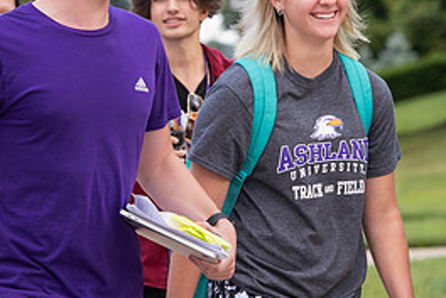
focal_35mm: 297
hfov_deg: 6.9
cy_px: 69
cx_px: 255
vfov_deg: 4.6
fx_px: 3679
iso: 500
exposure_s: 1/400
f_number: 5.6
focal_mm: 135
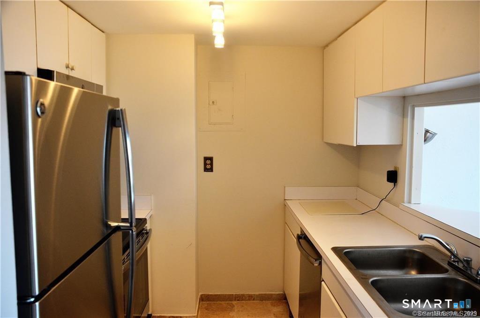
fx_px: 399
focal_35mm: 30
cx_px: 240
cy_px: 159
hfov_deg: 62.1
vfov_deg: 43.4
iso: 640
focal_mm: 20
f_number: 4
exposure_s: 1/60
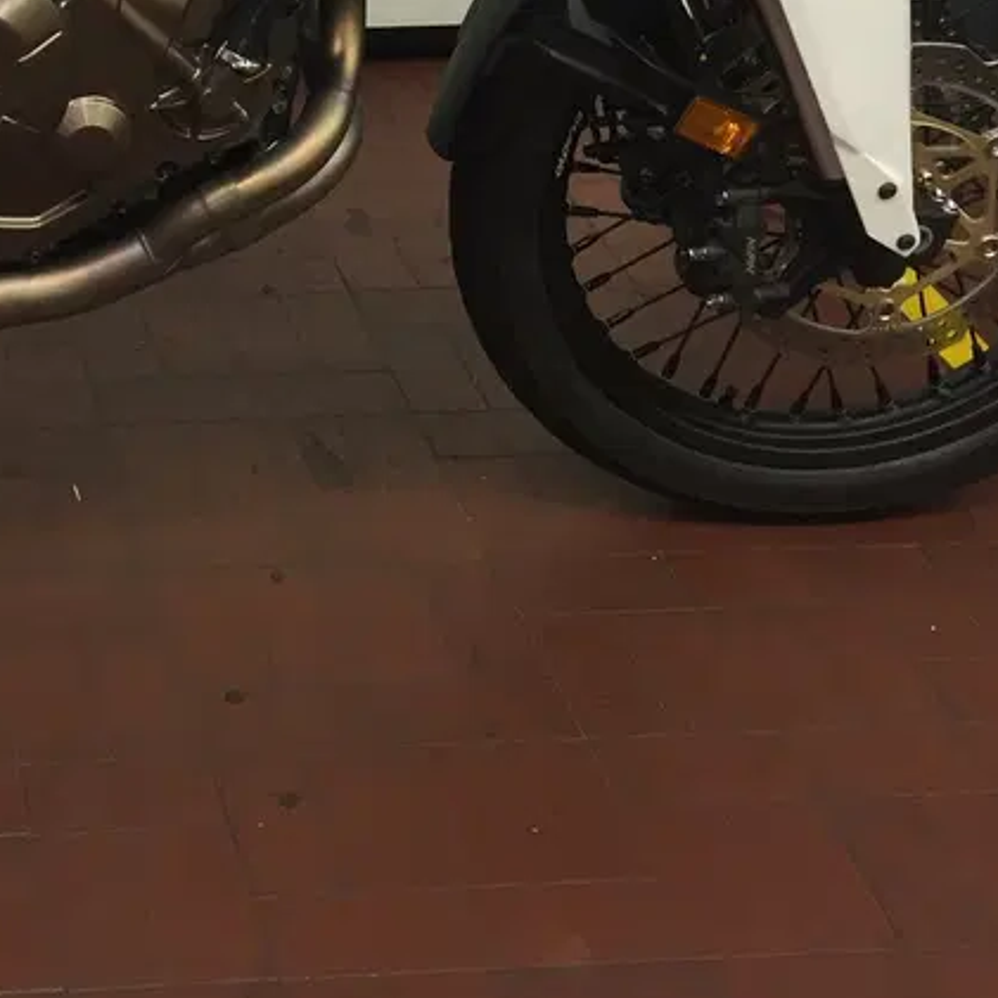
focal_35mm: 73
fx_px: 2381
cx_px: -216
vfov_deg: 22.7
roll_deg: +0.7
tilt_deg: -23.4
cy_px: -24
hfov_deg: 21.8
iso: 125
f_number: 2.2
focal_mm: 4.15
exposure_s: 1/33
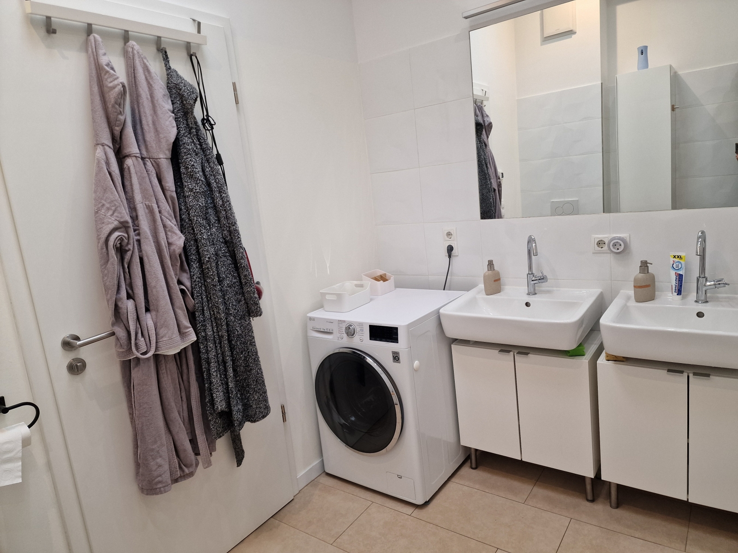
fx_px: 490
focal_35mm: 23
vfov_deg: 58.9
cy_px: 276
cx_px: 369
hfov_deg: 73.9
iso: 160
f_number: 1.8
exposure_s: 1/100
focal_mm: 6.4
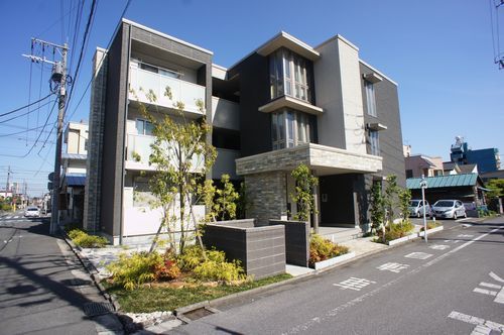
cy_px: 168
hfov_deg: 73.8
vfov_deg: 53.0
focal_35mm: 24
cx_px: 252
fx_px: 336
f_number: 6.3
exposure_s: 1/320
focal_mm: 16
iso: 200
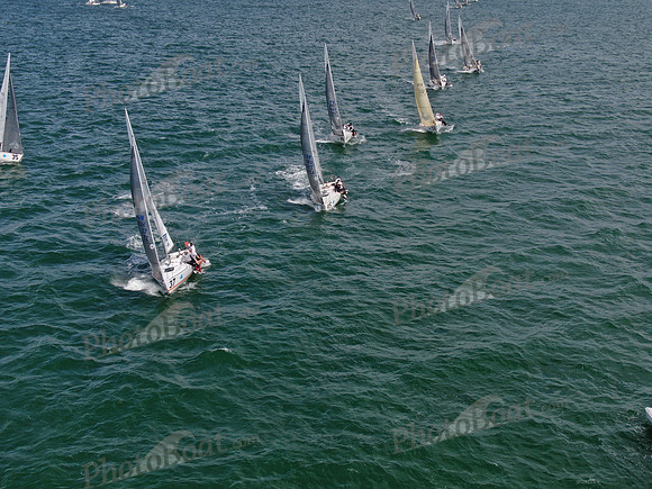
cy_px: 244
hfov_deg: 39.7
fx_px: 904
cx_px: 326
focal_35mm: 48
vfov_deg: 30.3
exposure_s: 1/1000
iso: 100
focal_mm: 8.6
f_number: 3.8
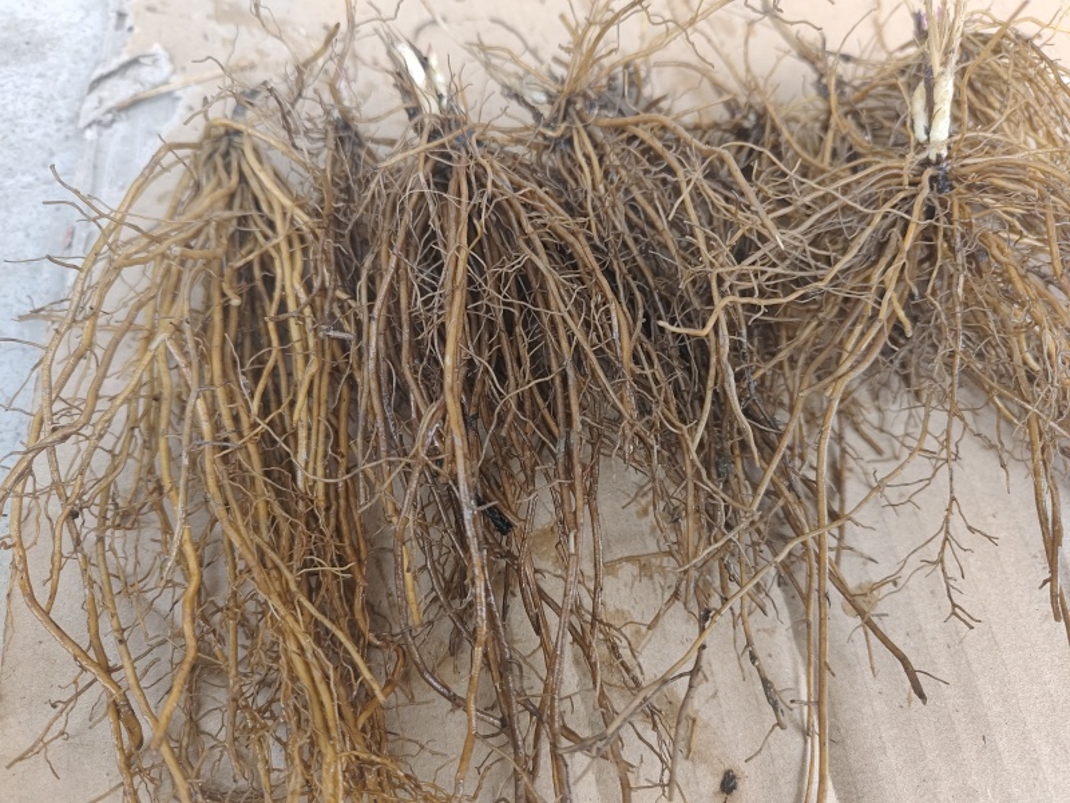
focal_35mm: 23
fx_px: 711
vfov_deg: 58.9
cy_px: 402
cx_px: 535
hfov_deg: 73.9
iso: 148
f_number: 1.88
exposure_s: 1/100
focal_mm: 5.56
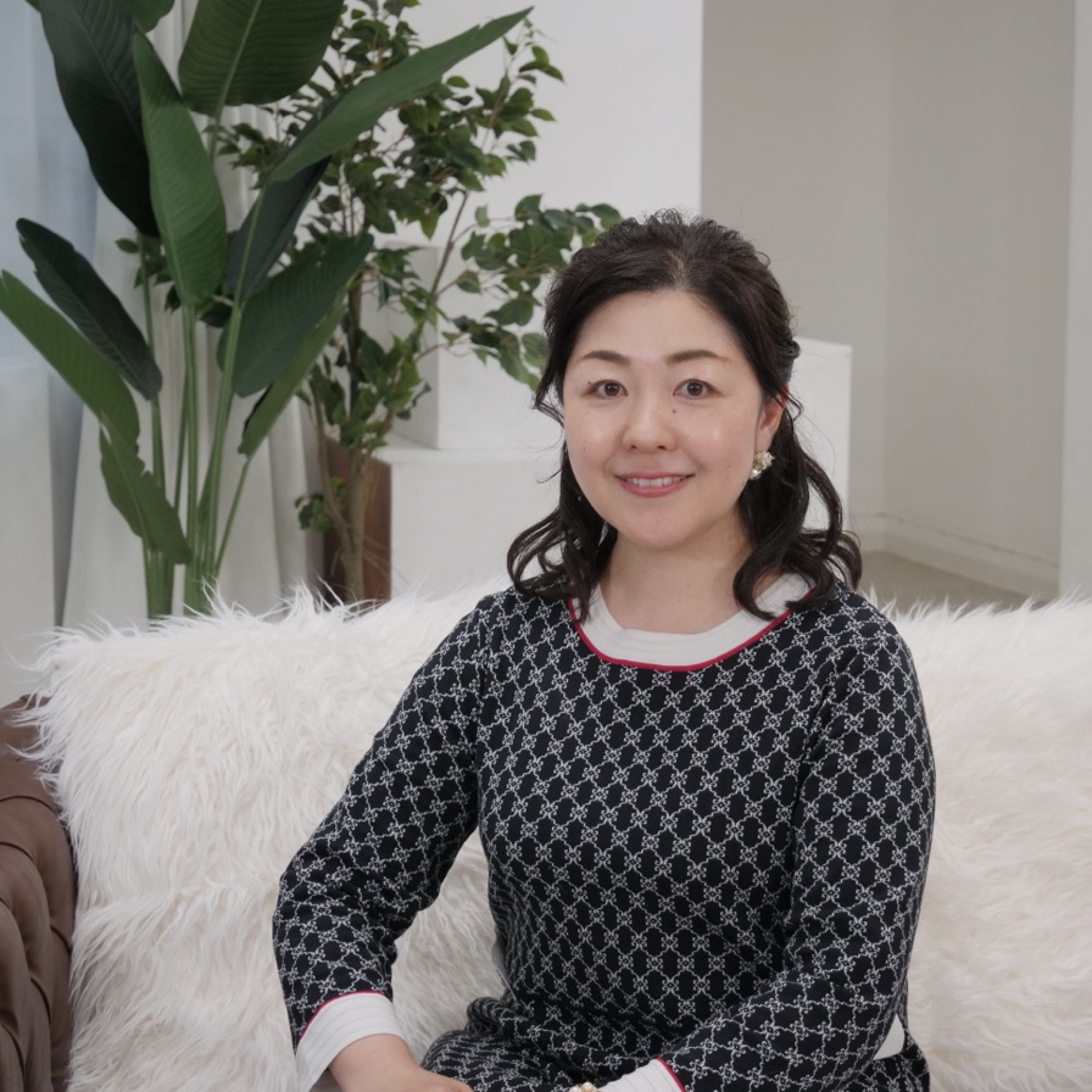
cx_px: 690
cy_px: 545
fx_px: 2534
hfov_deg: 24.2
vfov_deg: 24.3
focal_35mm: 71
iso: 1000
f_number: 4.9
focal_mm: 30
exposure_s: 1/100
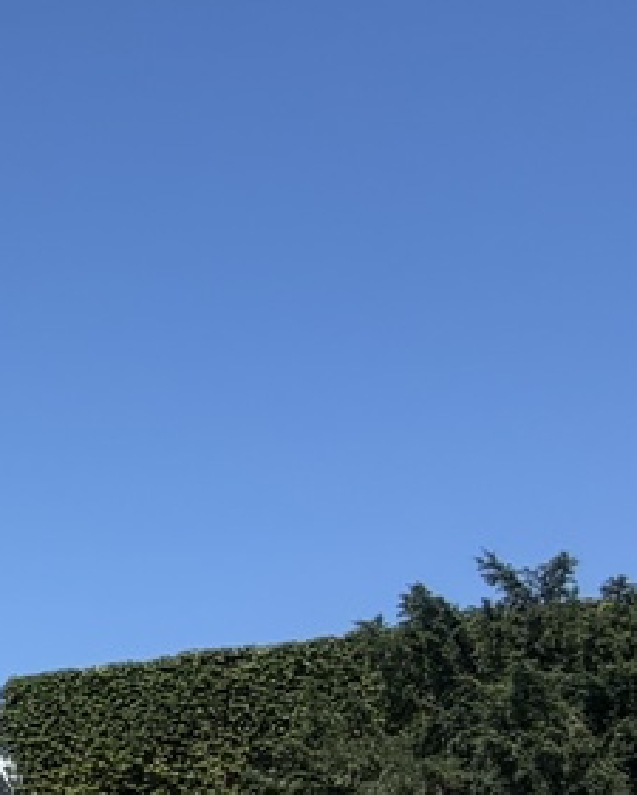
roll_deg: -0.9
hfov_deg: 14.3
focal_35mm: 70
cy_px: 835
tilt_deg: +7.5
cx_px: -909
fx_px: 1649
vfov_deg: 25.5
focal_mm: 2.22
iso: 20
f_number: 2.2
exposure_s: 1/770
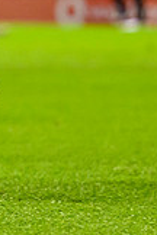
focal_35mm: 760
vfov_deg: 2.7
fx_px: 4971
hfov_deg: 1.8
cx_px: -108
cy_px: 54
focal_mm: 160
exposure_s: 1/1250
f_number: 2.8
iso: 6400
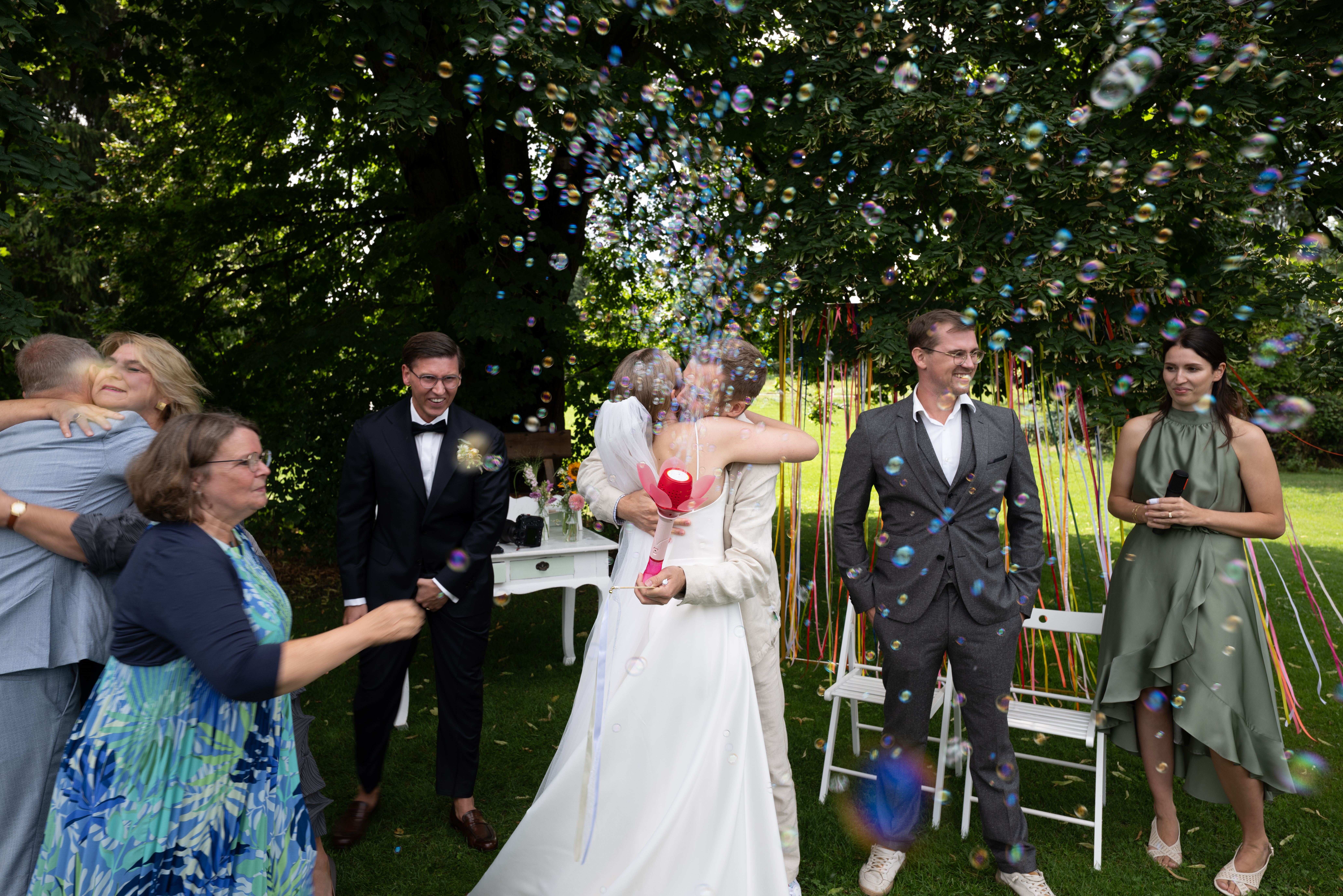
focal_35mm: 24
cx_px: 672
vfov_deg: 53.1
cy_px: 448
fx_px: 895
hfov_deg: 73.7
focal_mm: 24
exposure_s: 1/80
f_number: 5.6
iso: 100
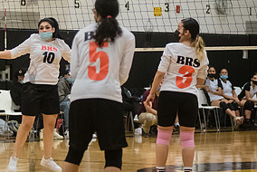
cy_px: 98
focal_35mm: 203
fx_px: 1451
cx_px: -7
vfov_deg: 6.8
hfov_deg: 10.0
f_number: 3.2
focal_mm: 80
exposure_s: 1/400
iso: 5000
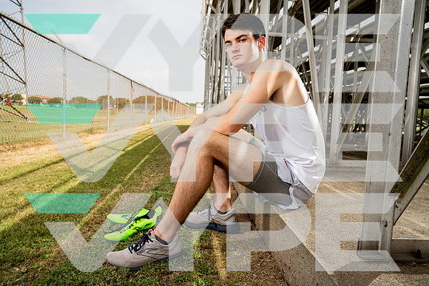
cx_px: 214
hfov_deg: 61.9
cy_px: 143
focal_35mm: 30
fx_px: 358
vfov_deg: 43.6
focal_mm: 30
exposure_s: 1/125
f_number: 8
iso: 100
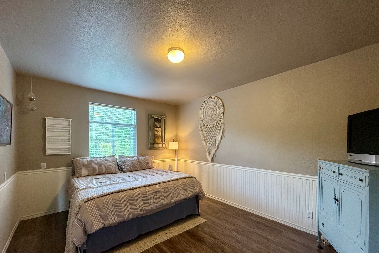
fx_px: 158
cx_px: 185
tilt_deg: -0.3
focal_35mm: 15
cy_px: 146
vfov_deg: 76.8
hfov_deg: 100.4
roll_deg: +0.2
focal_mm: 2.22
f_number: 2.2
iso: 250
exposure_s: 1/60
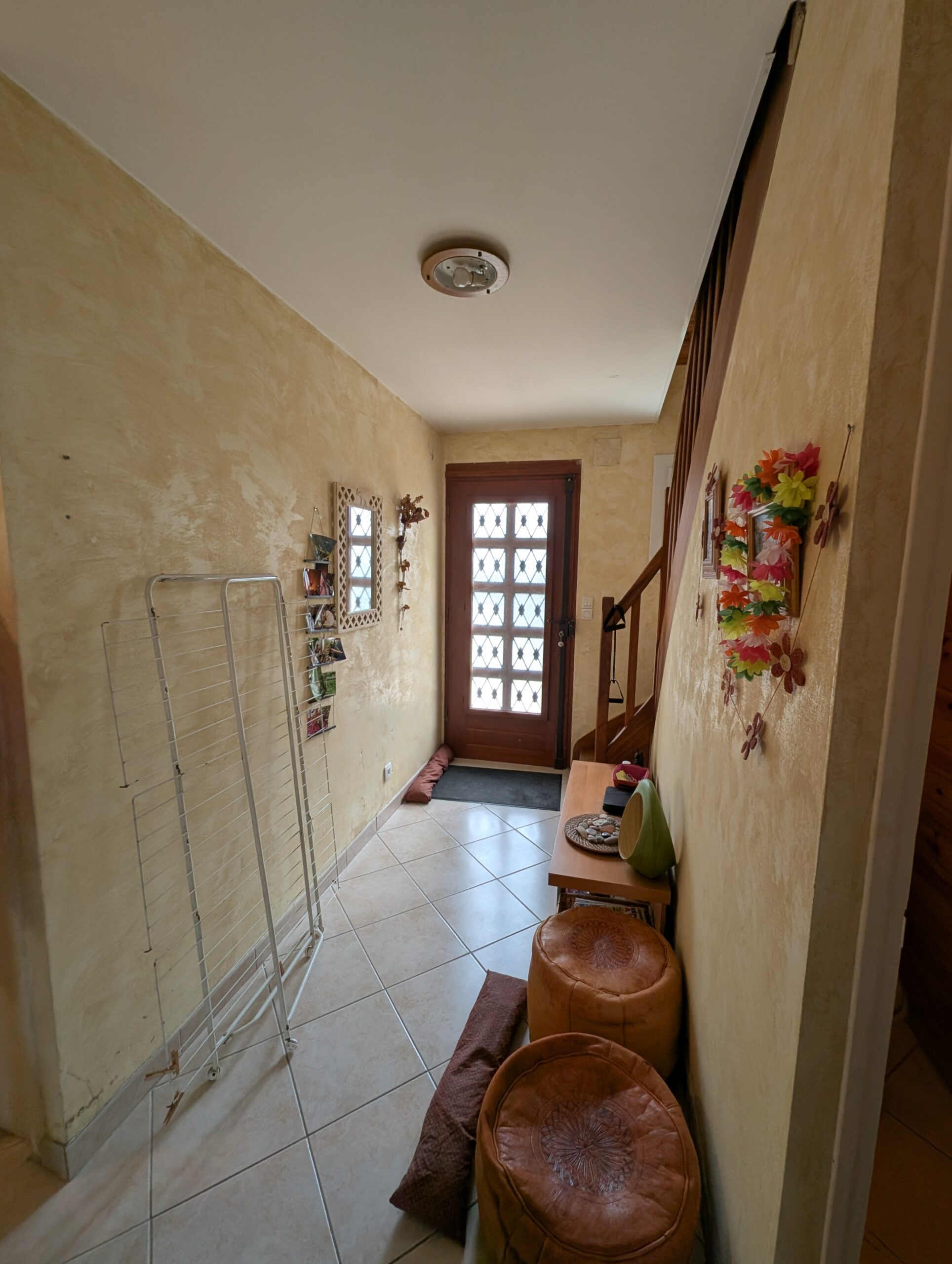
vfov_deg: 106.1
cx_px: 476
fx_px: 475
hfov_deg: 90.1
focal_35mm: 13
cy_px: 632
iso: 120
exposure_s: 1/100
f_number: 2.2
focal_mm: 1.95
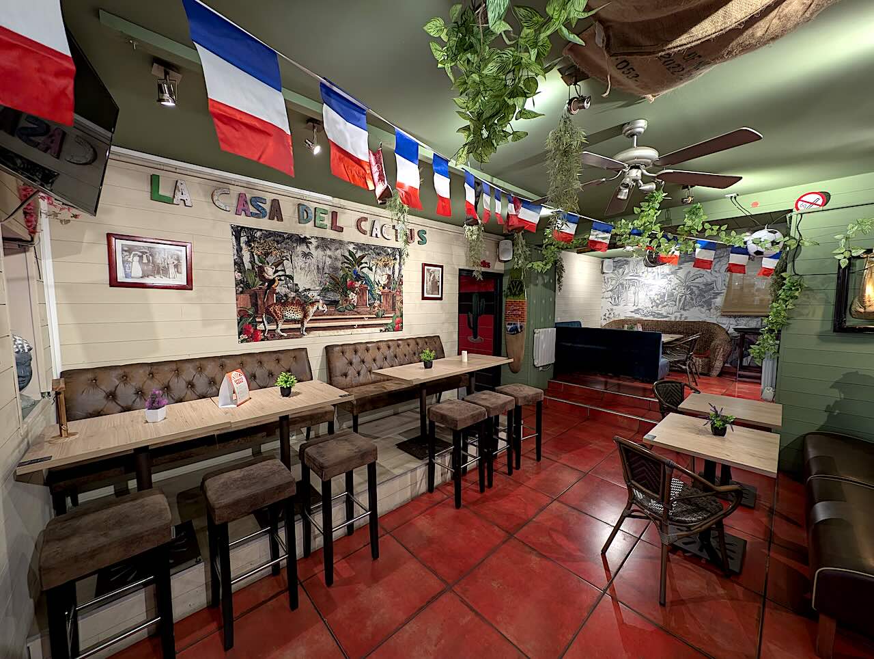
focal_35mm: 12
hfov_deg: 110.5
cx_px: 437
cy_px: 330
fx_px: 303
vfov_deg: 94.6
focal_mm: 2.23
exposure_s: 1/25
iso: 124
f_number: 1.95
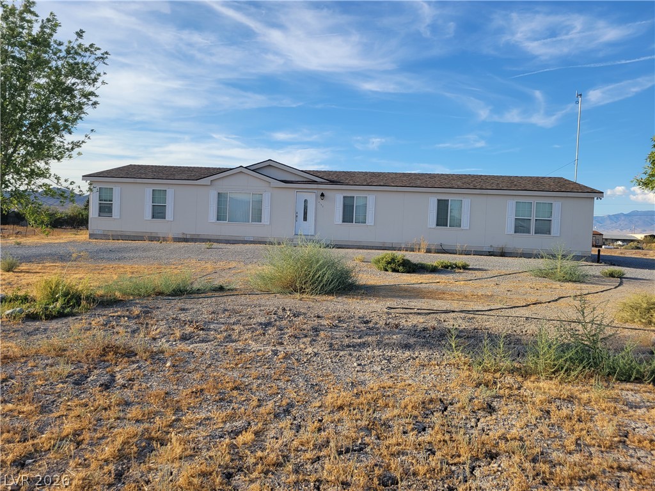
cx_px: 328
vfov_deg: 53.1
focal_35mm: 26
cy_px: 246
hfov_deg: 67.3
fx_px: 492
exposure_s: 1/1376
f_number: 1.8
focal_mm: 5.4
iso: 40
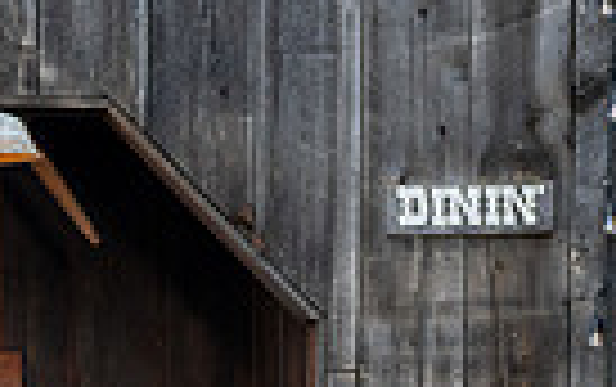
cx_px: 42
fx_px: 2589
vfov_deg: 8.3
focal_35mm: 154
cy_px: 683
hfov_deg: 13.4
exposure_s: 1/160
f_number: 4.5
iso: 200
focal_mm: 24
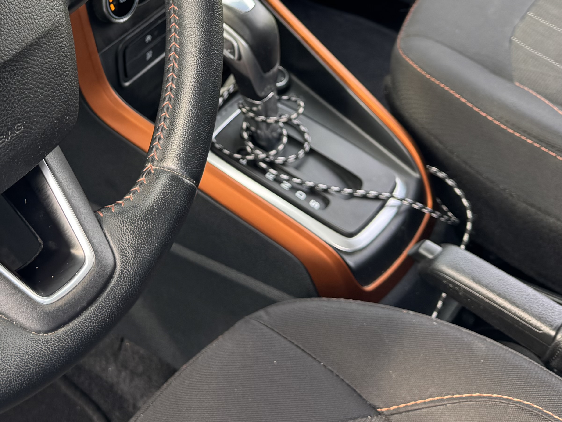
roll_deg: +8.5
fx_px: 925
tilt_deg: -33.5
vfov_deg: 24.0
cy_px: -41
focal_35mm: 57
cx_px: 92
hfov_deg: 32.6
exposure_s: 1/121
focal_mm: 6.76
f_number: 1.78
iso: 64
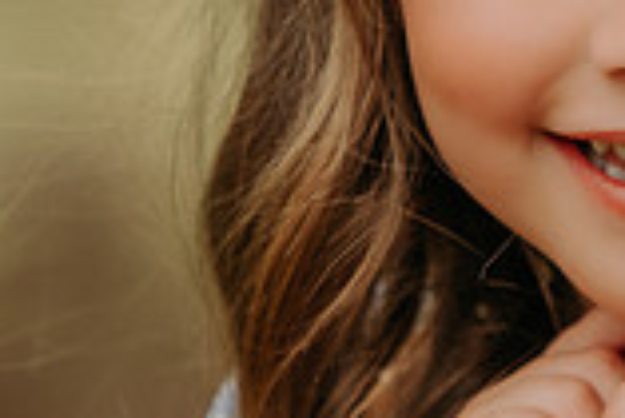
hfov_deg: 1.9
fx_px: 19253
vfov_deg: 1.2
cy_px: 163
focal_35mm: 1108
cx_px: 768
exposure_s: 1/400
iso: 200
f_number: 2.8
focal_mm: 200
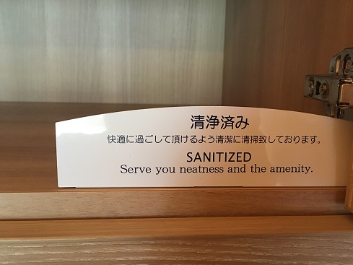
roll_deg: -1.8
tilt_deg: -11.9
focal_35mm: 32
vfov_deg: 44.1
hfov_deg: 56.7
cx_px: 191
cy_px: 144
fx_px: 326
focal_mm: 4.15
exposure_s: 1/20
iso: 200
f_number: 2.2
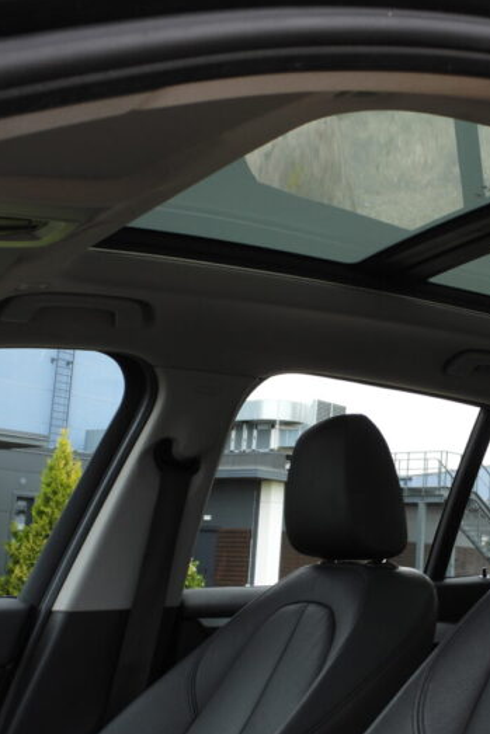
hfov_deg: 22.6
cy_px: 369
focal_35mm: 58
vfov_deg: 34.5
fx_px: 1183
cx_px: 472
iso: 100
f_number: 3.2
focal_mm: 7.4
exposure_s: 1/200
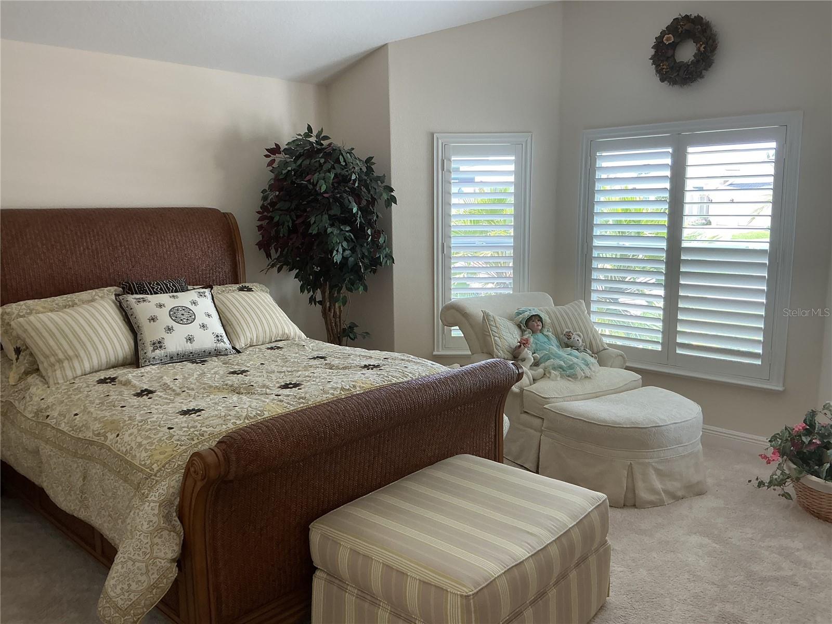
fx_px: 697
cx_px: 416
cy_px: 312
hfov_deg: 61.7
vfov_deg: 48.2
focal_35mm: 29
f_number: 1.8
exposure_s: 1/60
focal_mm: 3
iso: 64
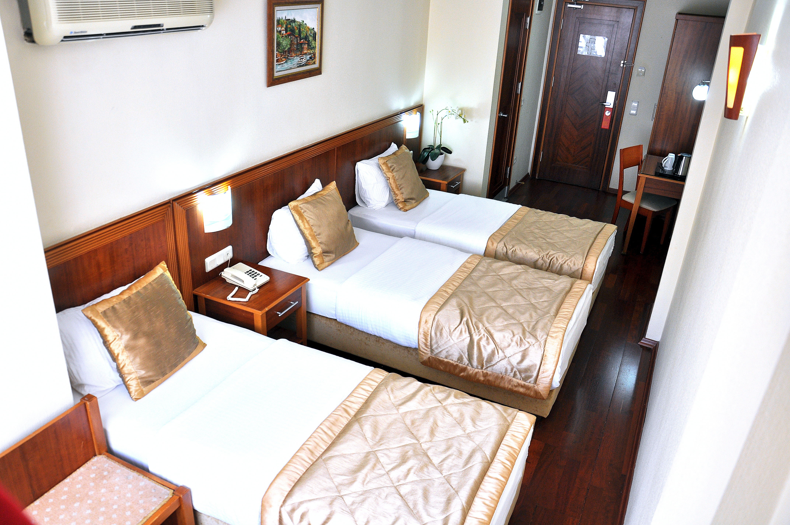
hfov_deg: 67.4
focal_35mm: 27
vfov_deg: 47.8
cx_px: 395
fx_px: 592
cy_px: 262
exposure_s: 1/30
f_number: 5.6
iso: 250
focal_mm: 18
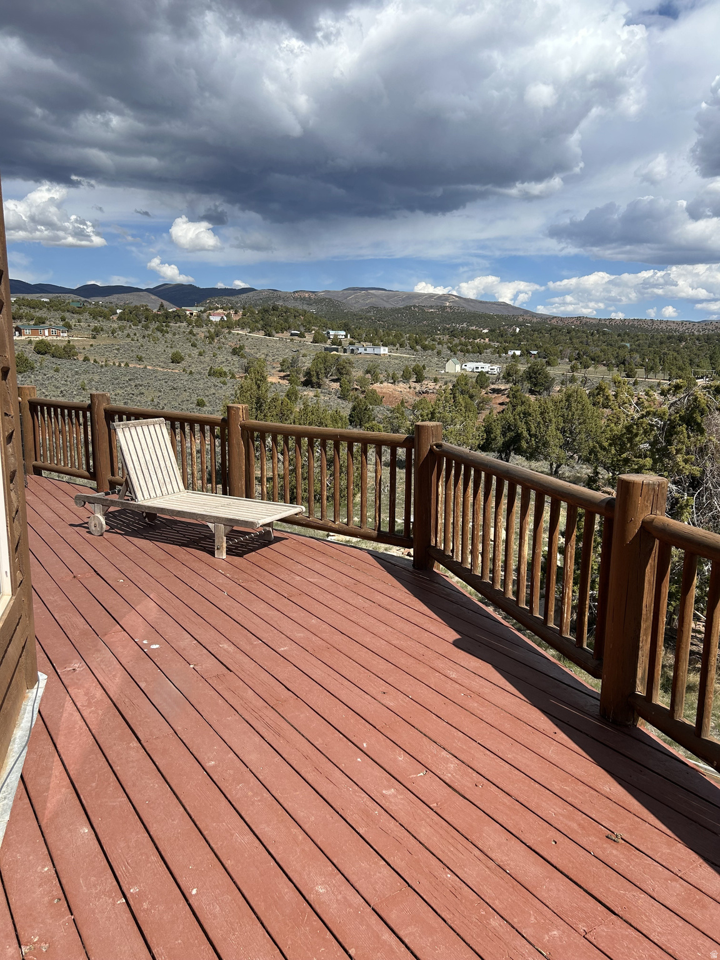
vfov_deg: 67.3
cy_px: 480
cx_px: 360
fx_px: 721
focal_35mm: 26
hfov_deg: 53.1
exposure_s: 1/4630
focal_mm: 5.7
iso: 50
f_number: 1.5
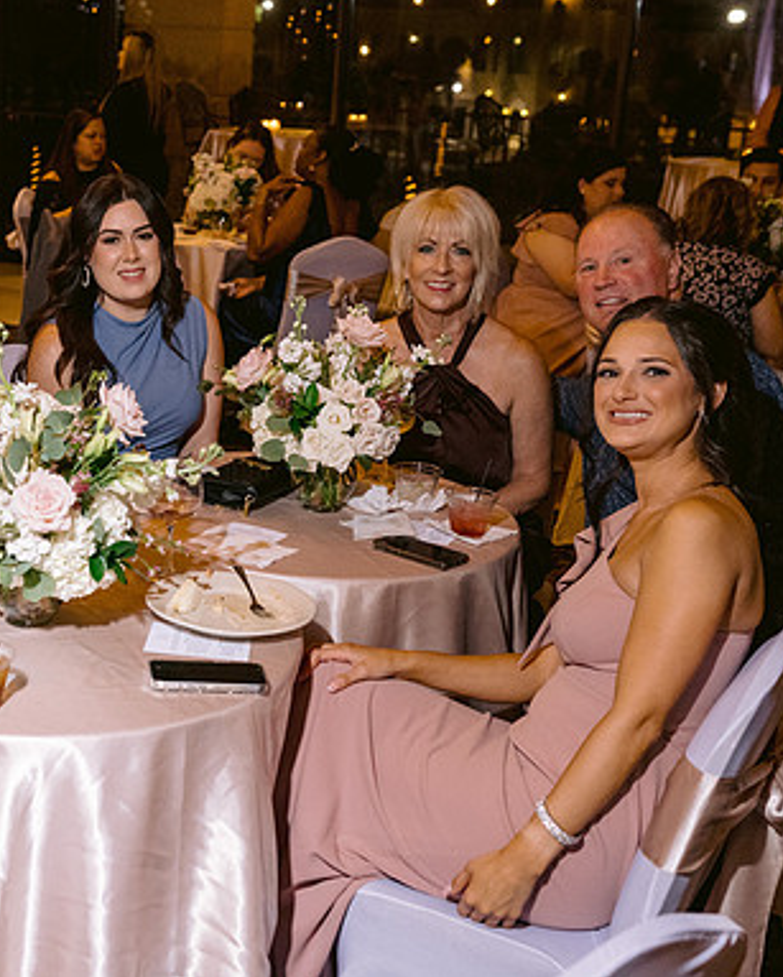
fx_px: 1562
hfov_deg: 27.1
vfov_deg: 34.7
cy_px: 473
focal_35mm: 54
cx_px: 69
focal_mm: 35
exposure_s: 1/160
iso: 1600
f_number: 4
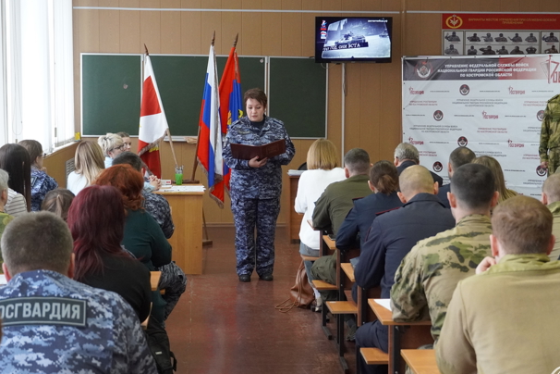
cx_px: 308
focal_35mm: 78
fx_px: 1213
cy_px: 218
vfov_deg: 17.5
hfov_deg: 26.0
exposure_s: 1/160
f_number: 5
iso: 3200
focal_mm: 42
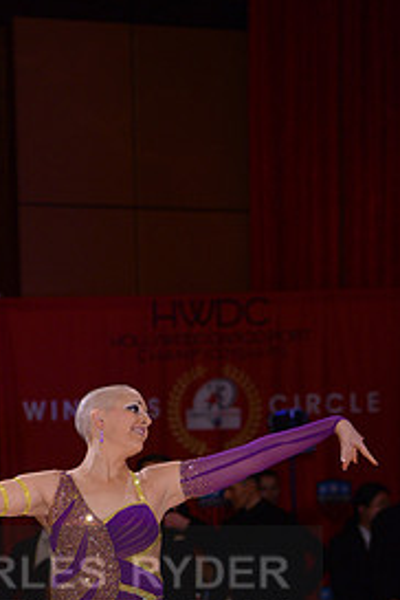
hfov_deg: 5.4
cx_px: 21
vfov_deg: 8.0
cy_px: 600
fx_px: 4250
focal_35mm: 255
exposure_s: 1/250
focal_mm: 120
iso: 1600
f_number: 4
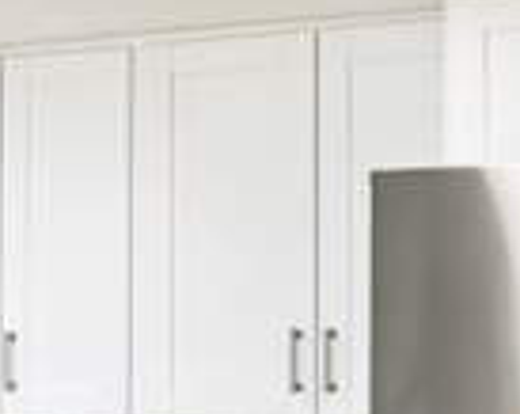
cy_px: 467
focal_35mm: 165
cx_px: -342
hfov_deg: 11.1
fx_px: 2534
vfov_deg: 9.2
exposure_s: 1/640
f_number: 1.8
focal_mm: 50
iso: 250
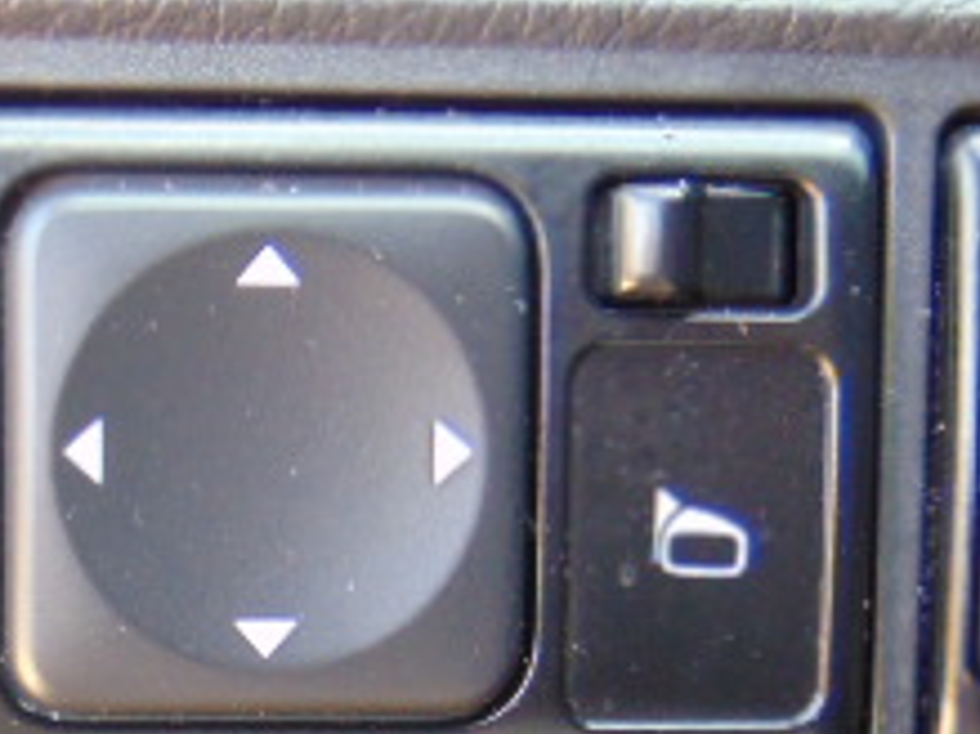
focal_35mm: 123
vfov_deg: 11.8
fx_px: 3480
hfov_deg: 15.9
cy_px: 877
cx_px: 197
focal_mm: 7.6
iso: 160
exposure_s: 1/30
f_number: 3.3
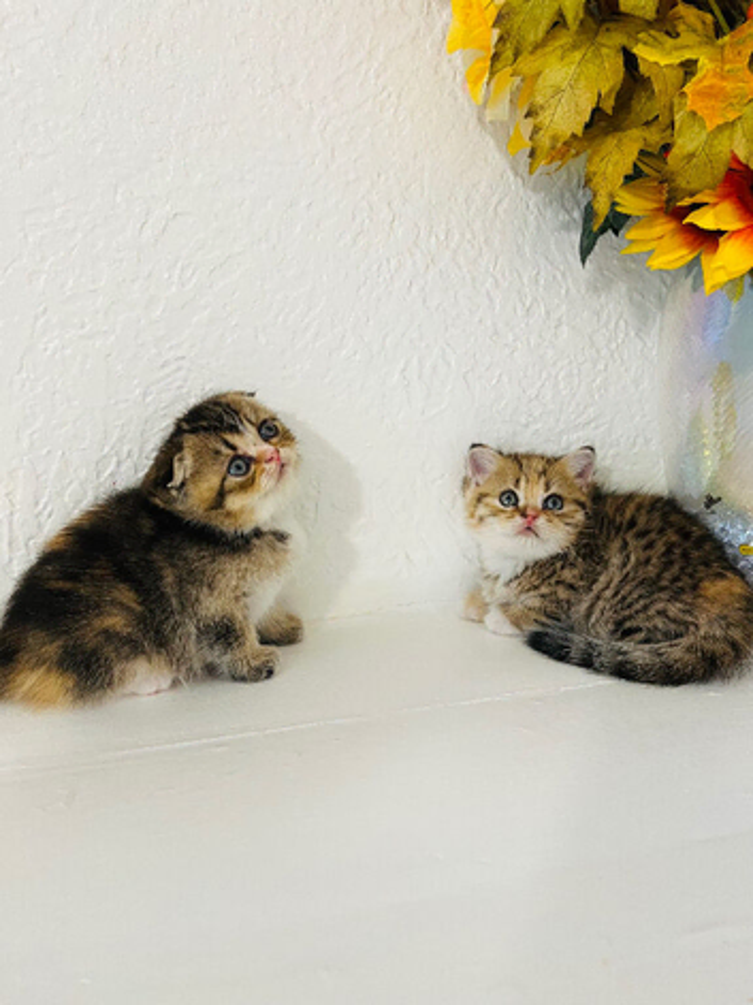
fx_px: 754
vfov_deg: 67.3
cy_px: 502
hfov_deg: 53.0
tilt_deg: -9.1
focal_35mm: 26
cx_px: 376
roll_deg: -0.2
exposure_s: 1/50
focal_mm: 5.7
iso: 125
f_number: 1.5
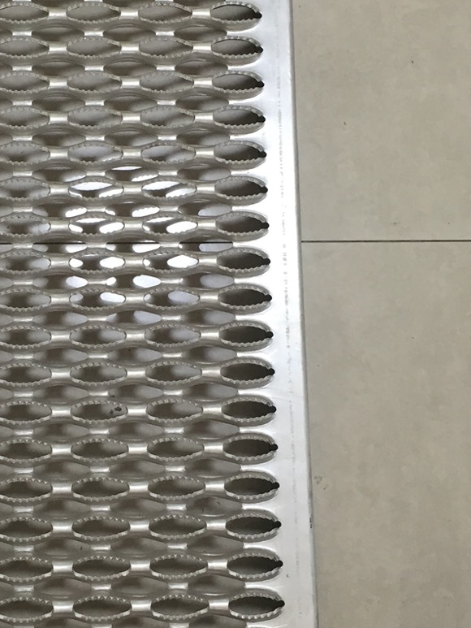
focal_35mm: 60
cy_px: 296
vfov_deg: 32.2
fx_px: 1088
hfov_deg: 23.9
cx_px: 71
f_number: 2.2
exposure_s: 1/30
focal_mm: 4.15
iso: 80
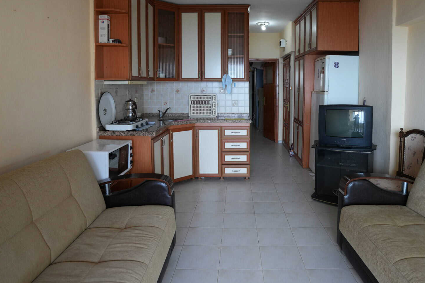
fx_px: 283
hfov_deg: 73.5
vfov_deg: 52.6
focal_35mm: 24
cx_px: 236
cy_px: 107
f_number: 4
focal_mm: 17
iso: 500
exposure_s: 1/160
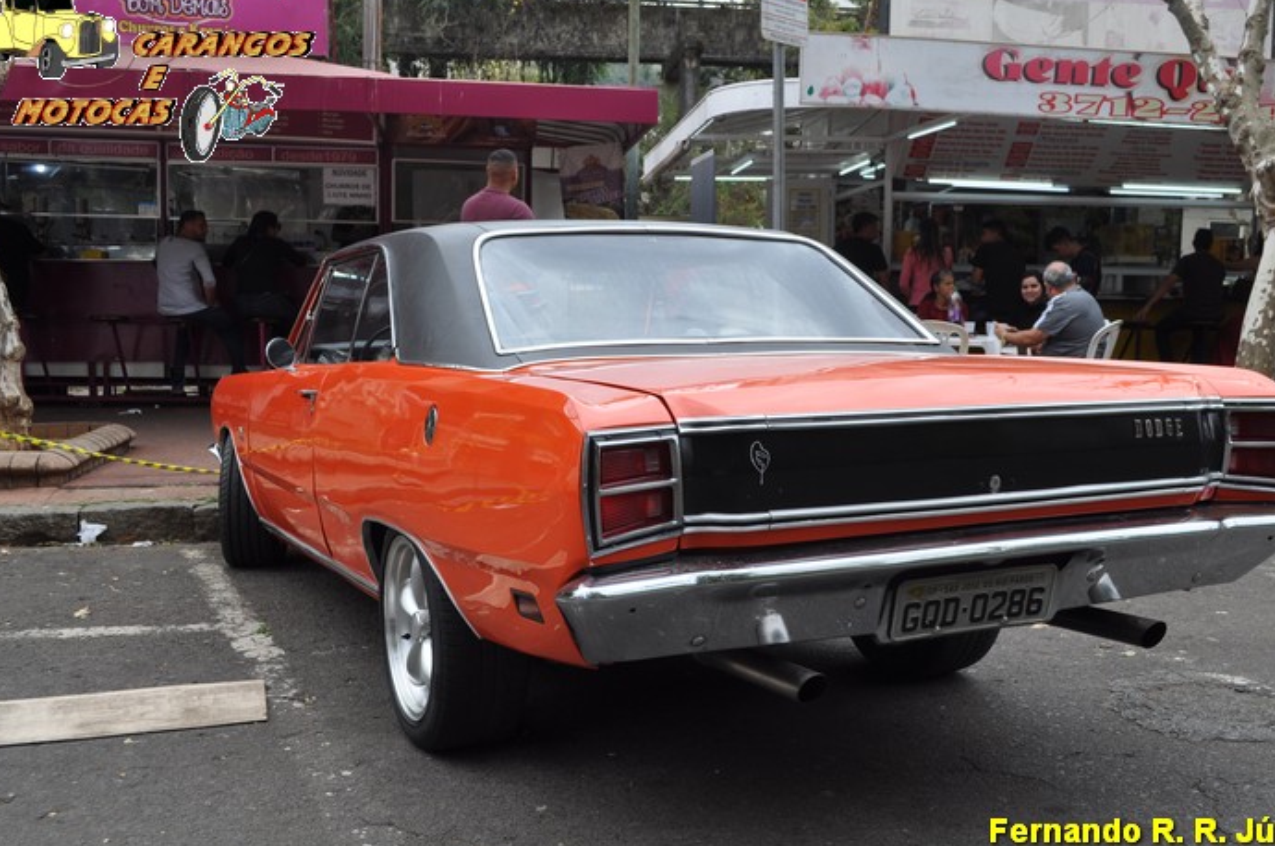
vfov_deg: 36.8
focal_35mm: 36
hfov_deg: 53.2
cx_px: 674
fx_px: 1273
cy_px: 441
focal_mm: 22
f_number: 7.1
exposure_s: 1/200
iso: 200
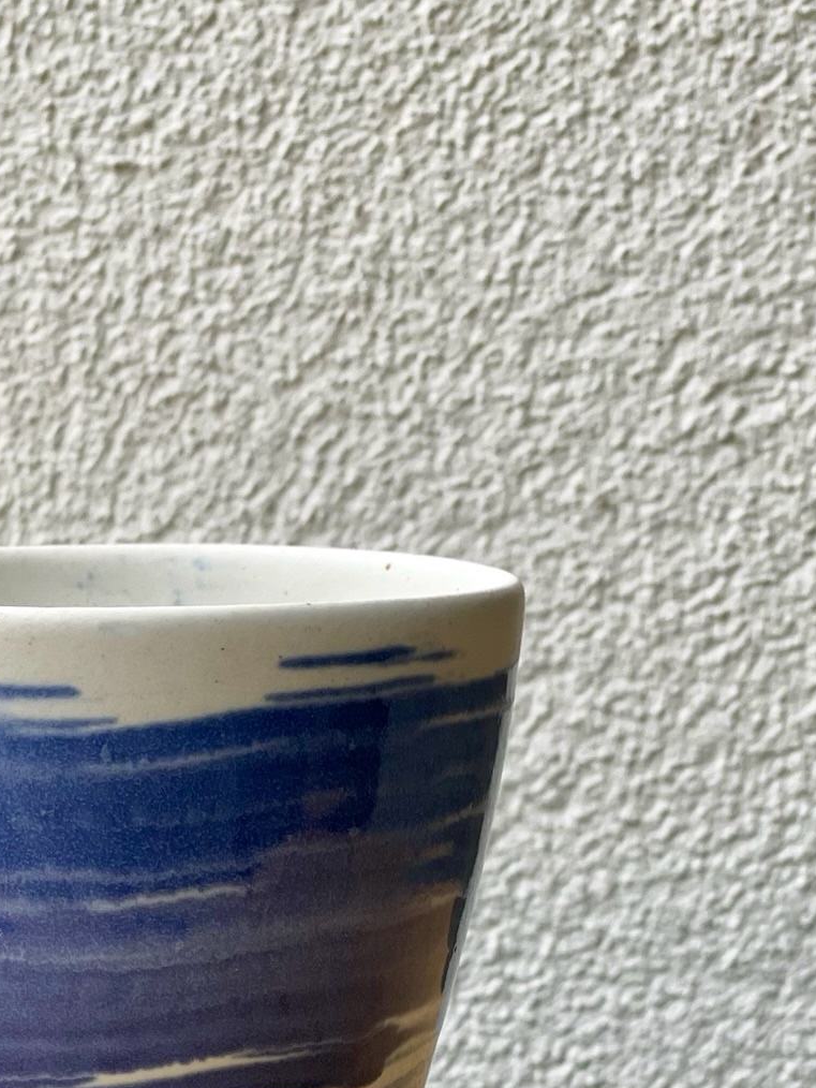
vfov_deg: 18.3
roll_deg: -0.8
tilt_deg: -13.8
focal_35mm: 105
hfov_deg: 14.0
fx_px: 3299
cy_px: 1062
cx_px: 193
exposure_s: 1/160
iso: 25
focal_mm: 6
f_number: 2
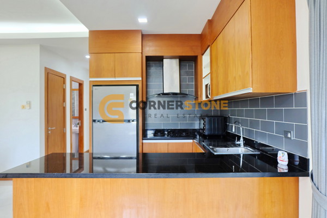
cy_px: 109
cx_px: 164
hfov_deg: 73.7
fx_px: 218
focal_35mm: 24
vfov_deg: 53.1
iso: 400
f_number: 4
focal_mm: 16
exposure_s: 1/34
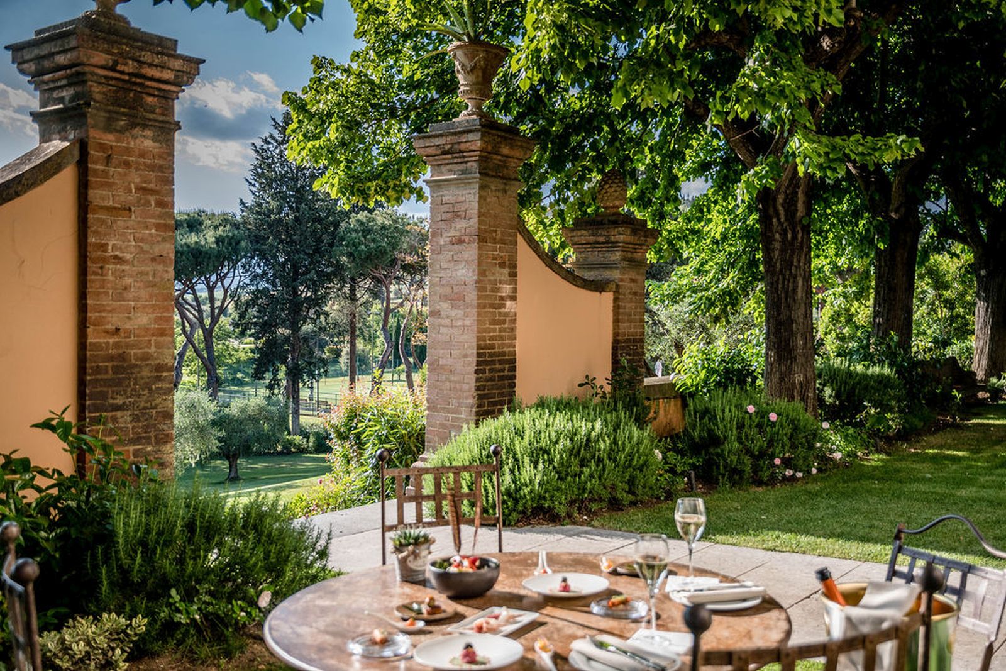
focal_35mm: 36
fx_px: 1006
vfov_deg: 36.9
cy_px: 336
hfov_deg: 53.1
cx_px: 503
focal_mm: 24
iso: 100
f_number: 3
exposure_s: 1/640
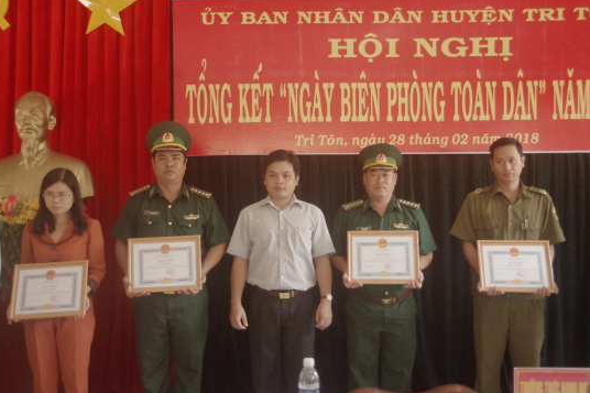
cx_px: 288
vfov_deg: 31.2
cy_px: 198
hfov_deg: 45.4
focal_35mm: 43
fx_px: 704
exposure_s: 1/160
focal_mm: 28
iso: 1600
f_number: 4
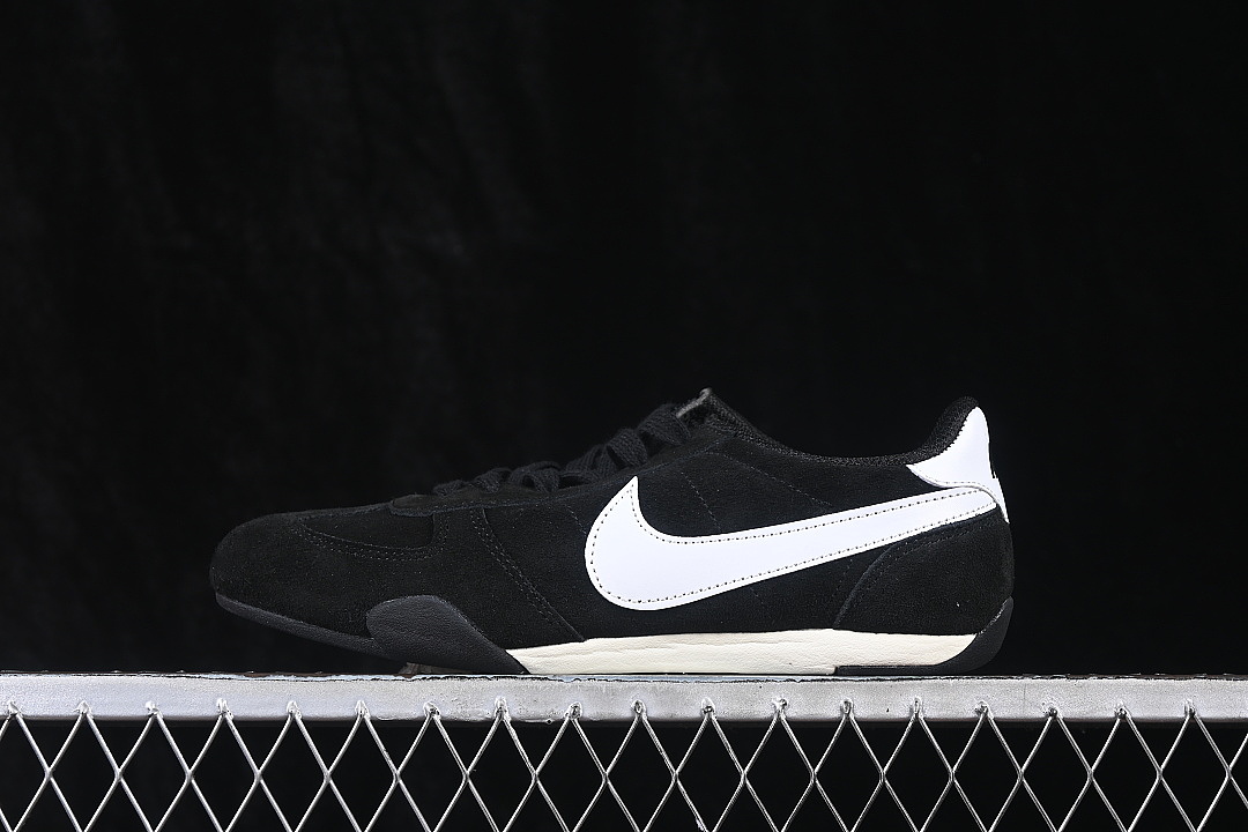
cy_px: 416
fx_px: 2600
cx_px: 624
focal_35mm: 75
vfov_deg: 18.2
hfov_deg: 27.0
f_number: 6.3
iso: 160
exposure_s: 1/60
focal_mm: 50
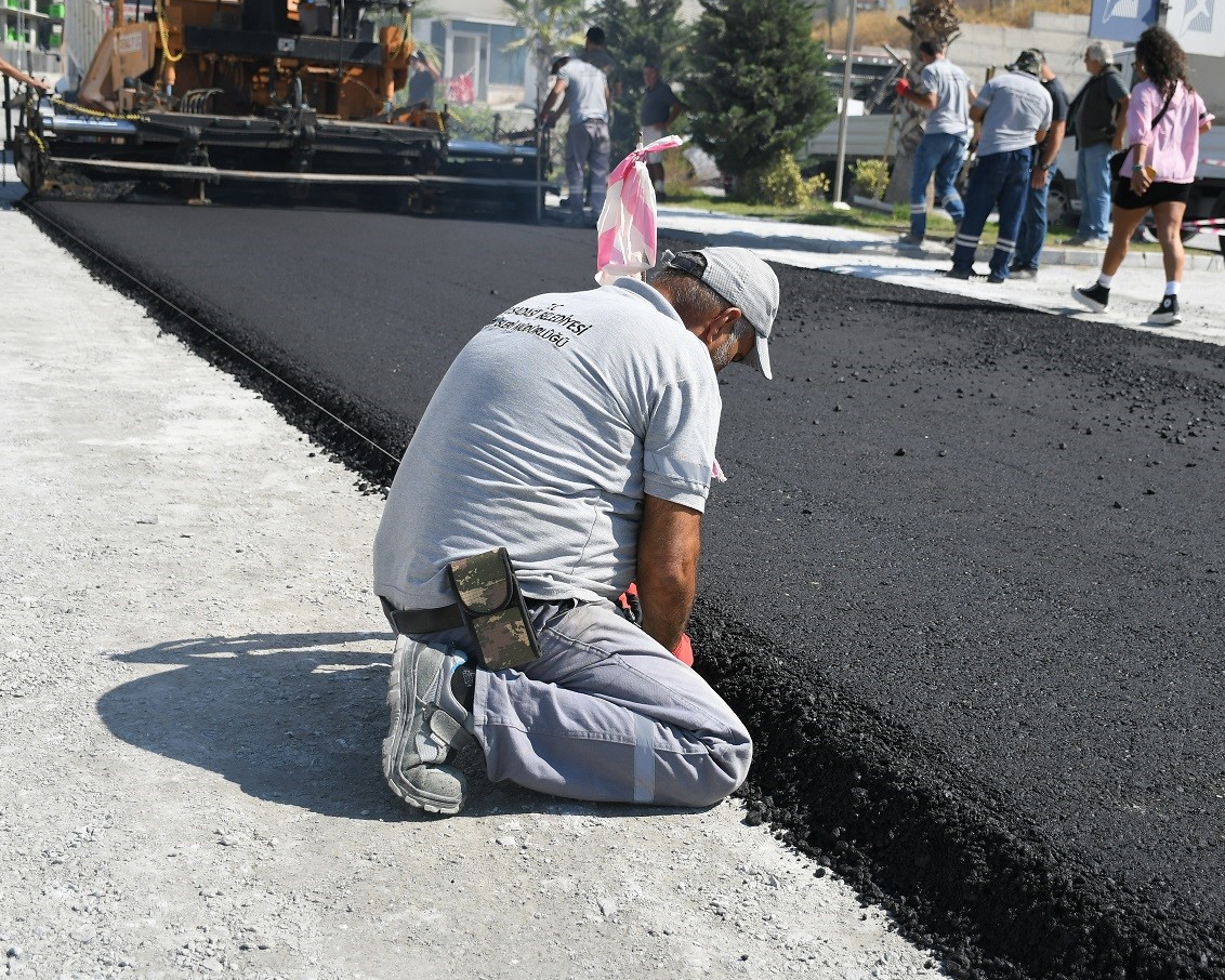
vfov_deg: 33.4
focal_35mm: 45
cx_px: 684
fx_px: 1632
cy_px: 481
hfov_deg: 41.1
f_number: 3.8
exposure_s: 1/1600
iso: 180
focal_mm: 26
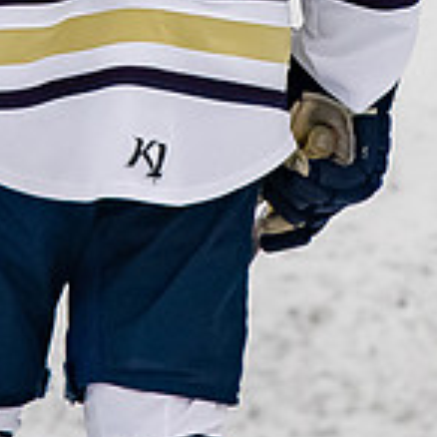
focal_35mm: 1365
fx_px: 19496
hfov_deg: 1.3
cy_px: -243
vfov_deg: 1.3
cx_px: 171
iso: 800
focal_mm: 200
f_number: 3.2
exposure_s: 1/800
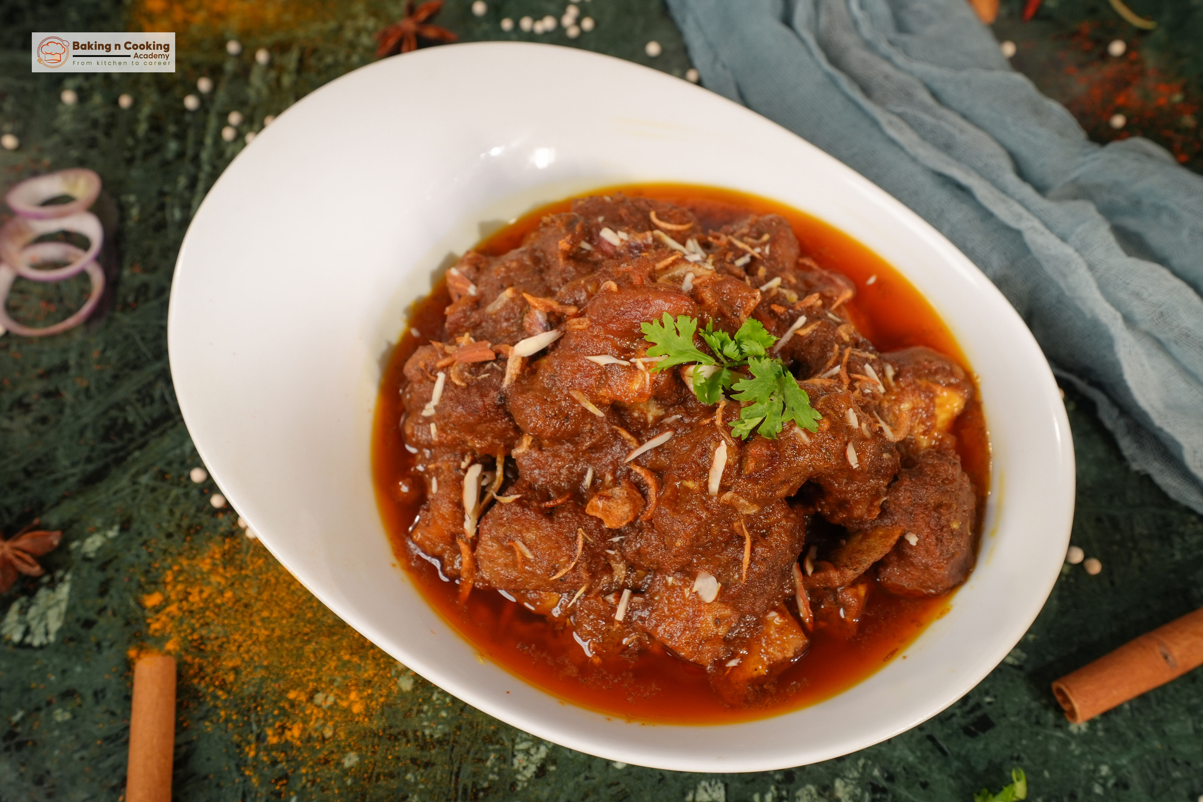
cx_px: 602
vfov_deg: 36.9
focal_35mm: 36
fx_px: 1203
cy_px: 401
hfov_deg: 53.1
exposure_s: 1/125
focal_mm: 24
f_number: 5
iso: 500
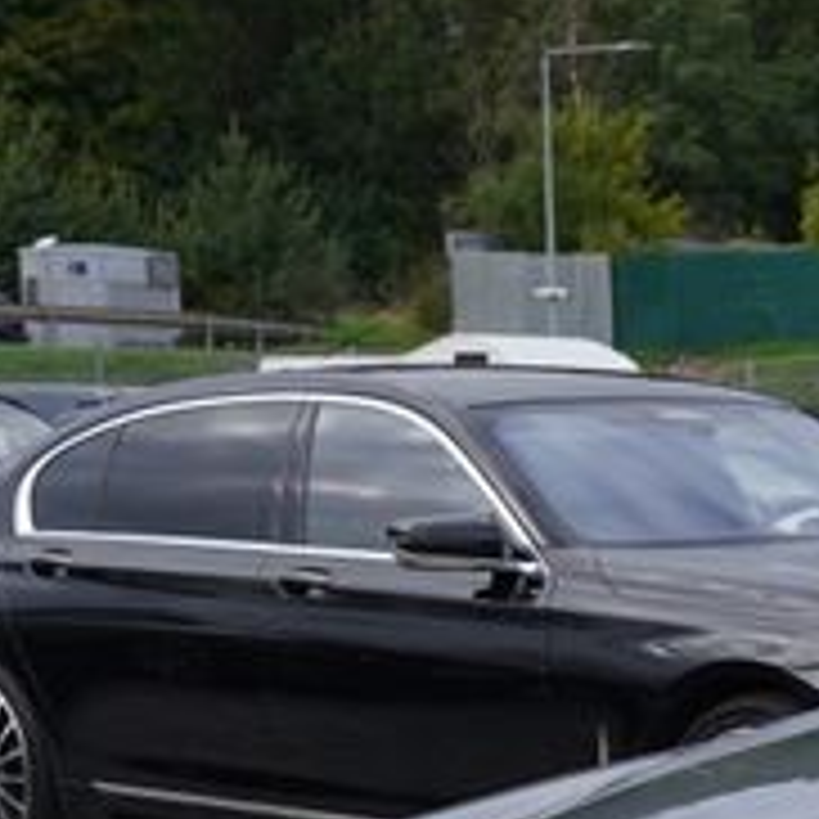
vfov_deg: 13.6
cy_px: 1051
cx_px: 1404
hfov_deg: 12.9
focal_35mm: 124
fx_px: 3319
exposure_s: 1/160
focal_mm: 26
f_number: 6.3
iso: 100
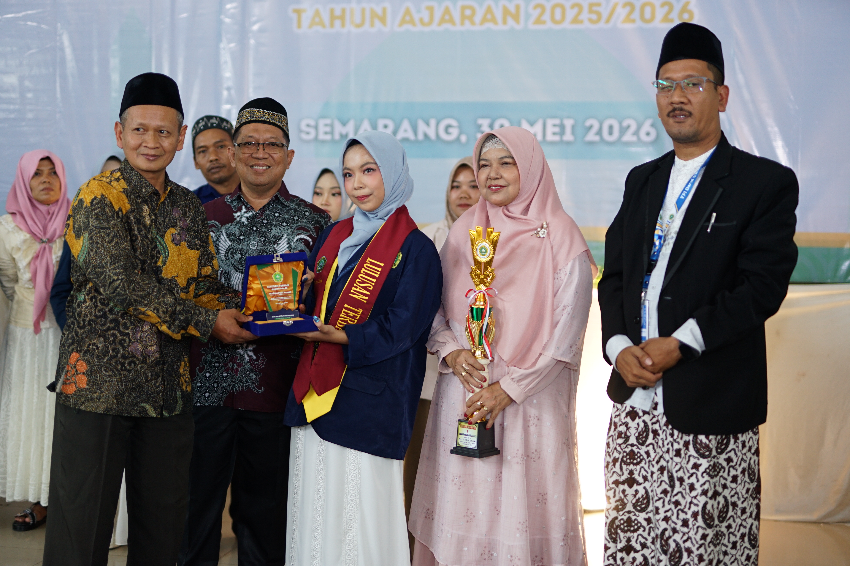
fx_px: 1180
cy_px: 283
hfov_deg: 39.6
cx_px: 425
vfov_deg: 27.0
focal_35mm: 50
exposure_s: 1/160
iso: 400
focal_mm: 50
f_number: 1.4
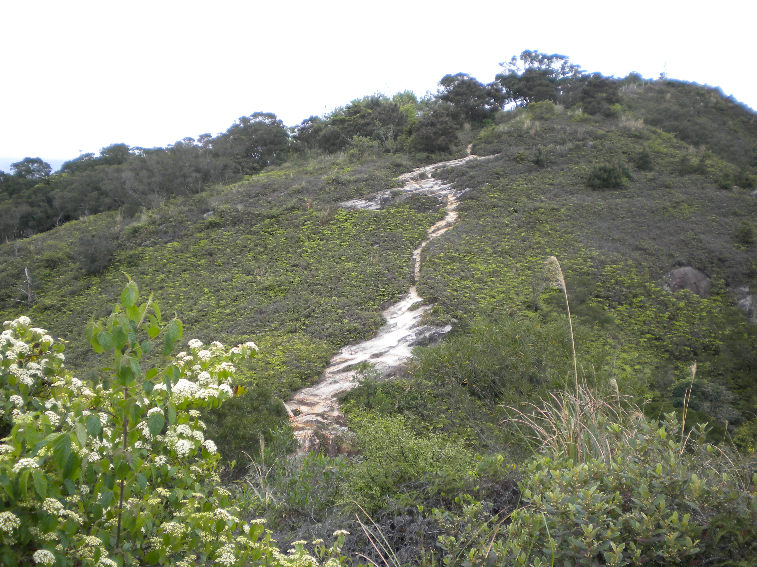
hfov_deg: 52.6
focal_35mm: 35
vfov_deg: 40.7
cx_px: 378
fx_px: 765
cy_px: 284
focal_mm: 6.3
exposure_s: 1/74.3
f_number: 3.1
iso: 80
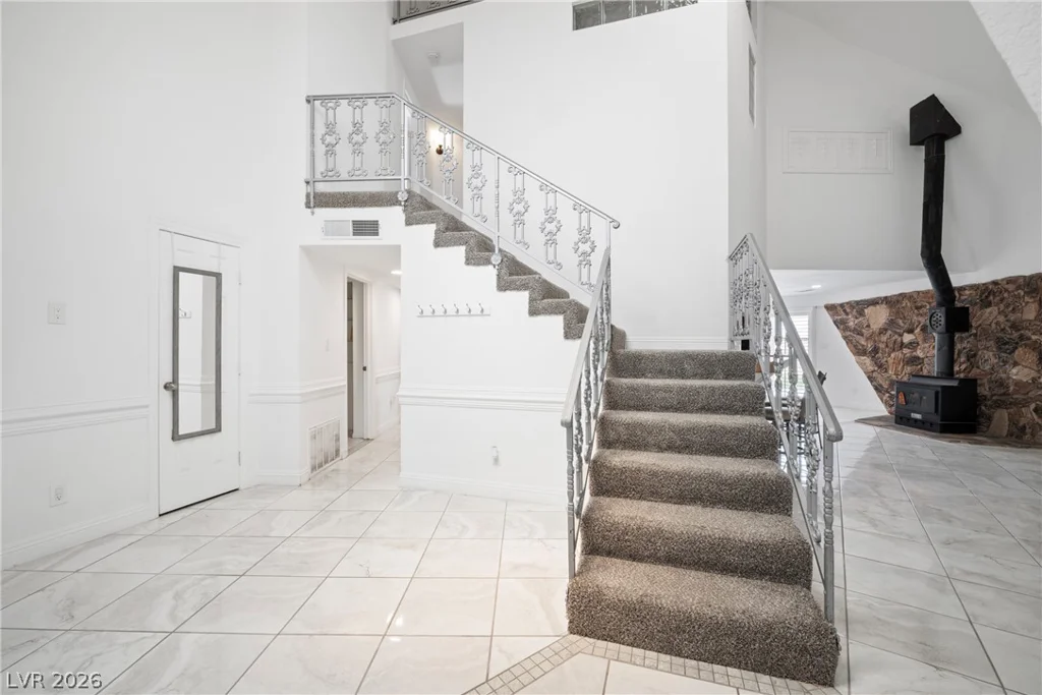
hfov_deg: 104.2
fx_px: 405
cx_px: 521
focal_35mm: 14
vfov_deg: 81.2
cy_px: 348
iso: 100
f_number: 9
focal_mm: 14
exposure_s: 1/1.25
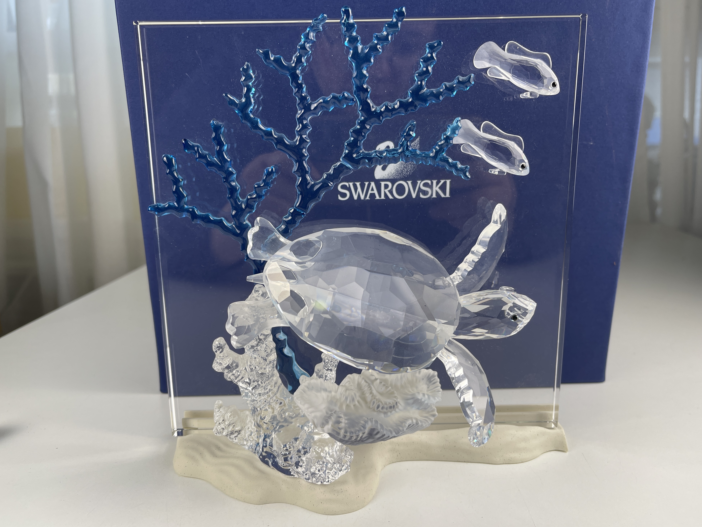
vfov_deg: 53.1
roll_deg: +0.3
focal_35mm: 26
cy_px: 259
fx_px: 527
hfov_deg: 67.3
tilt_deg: -13.5
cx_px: 350
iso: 32
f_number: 1.6
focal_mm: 5.1
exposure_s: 1/116
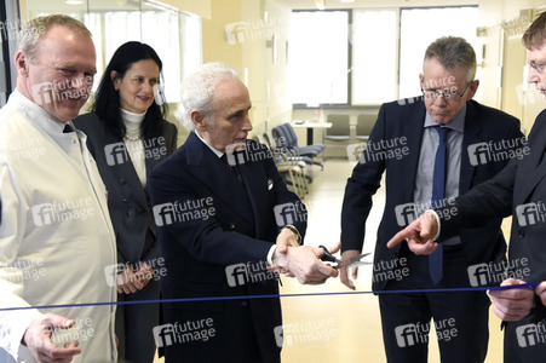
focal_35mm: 62
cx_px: 273
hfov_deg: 32.4
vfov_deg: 21.9
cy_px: 182
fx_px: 940
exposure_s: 1/100
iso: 3200
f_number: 6.3
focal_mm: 62
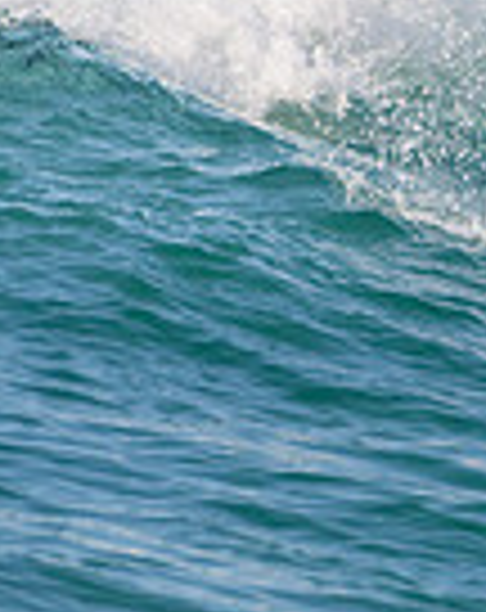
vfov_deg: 0.8
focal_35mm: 2458
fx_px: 44394
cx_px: 1092
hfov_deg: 0.6
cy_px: 180
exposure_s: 1/2000
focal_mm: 500
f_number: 5.6
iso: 280
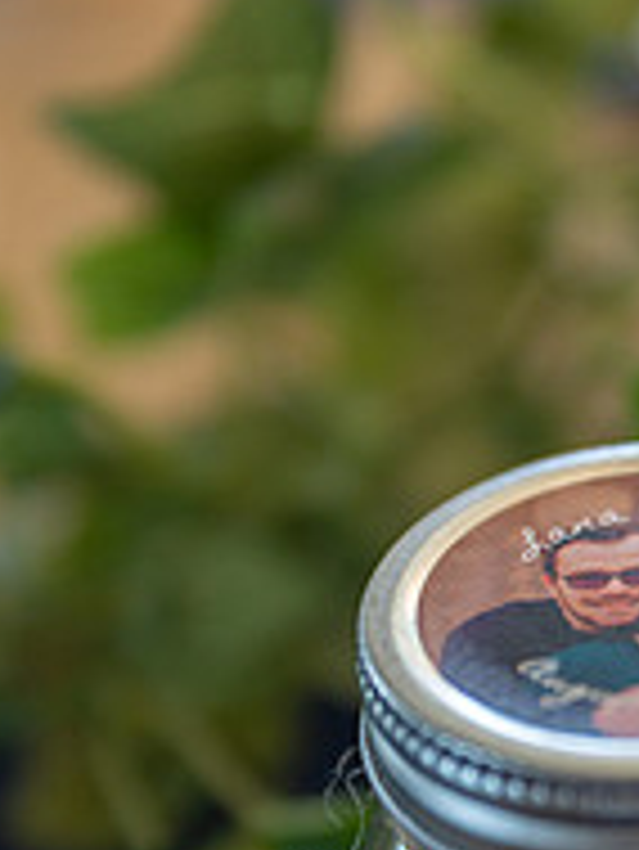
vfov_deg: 12.2
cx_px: 639
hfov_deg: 9.2
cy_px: 814
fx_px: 3934
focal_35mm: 160
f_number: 2.8
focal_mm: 70
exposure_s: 1/160
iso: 640
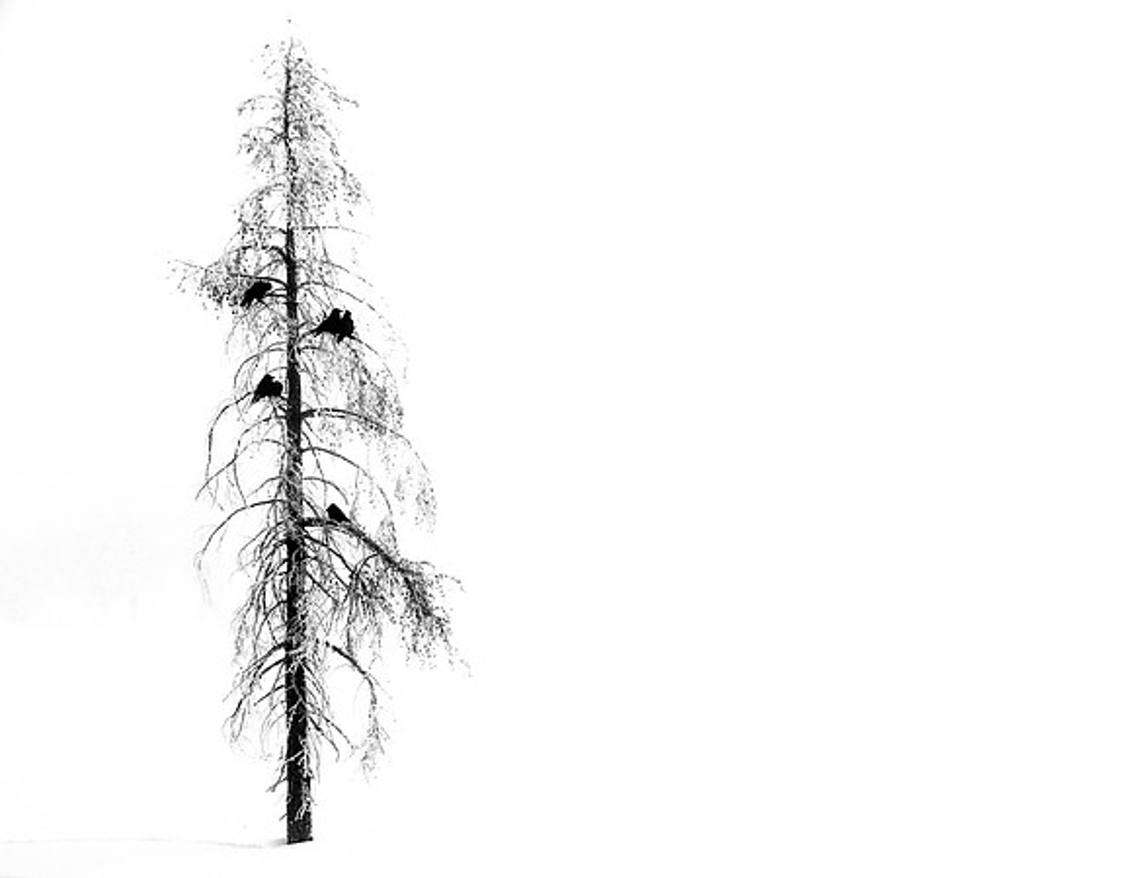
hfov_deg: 17.7
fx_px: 3617
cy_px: 476
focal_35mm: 110
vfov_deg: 13.8
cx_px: 699
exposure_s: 1/160
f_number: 8
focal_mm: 60
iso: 100
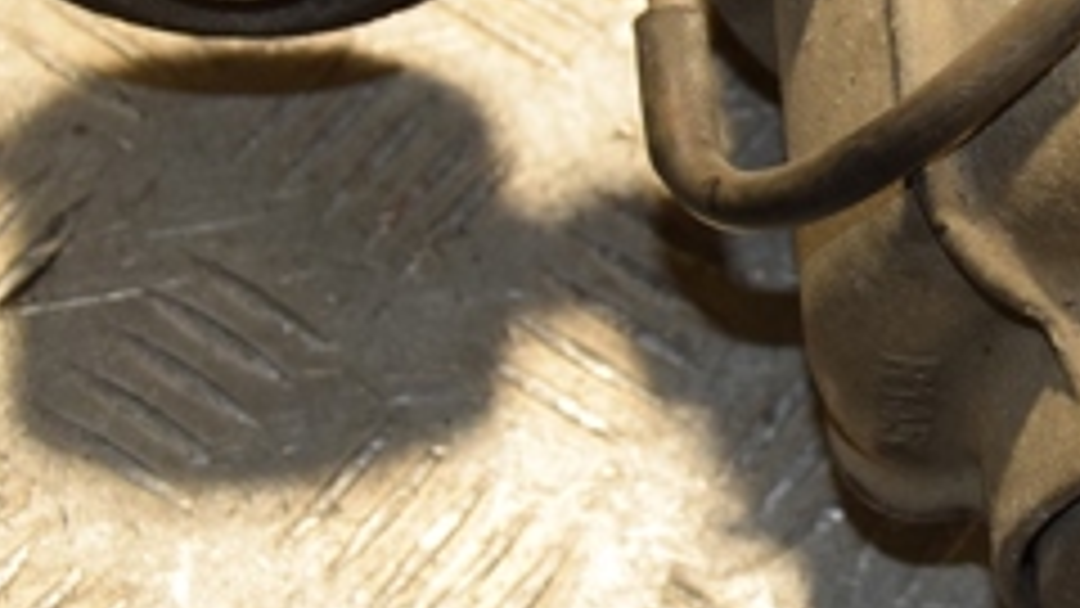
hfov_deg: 14.3
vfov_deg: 8.3
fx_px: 4192
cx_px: 1188
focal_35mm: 146
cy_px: 108
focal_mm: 35
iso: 800
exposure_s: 1/200
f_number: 5
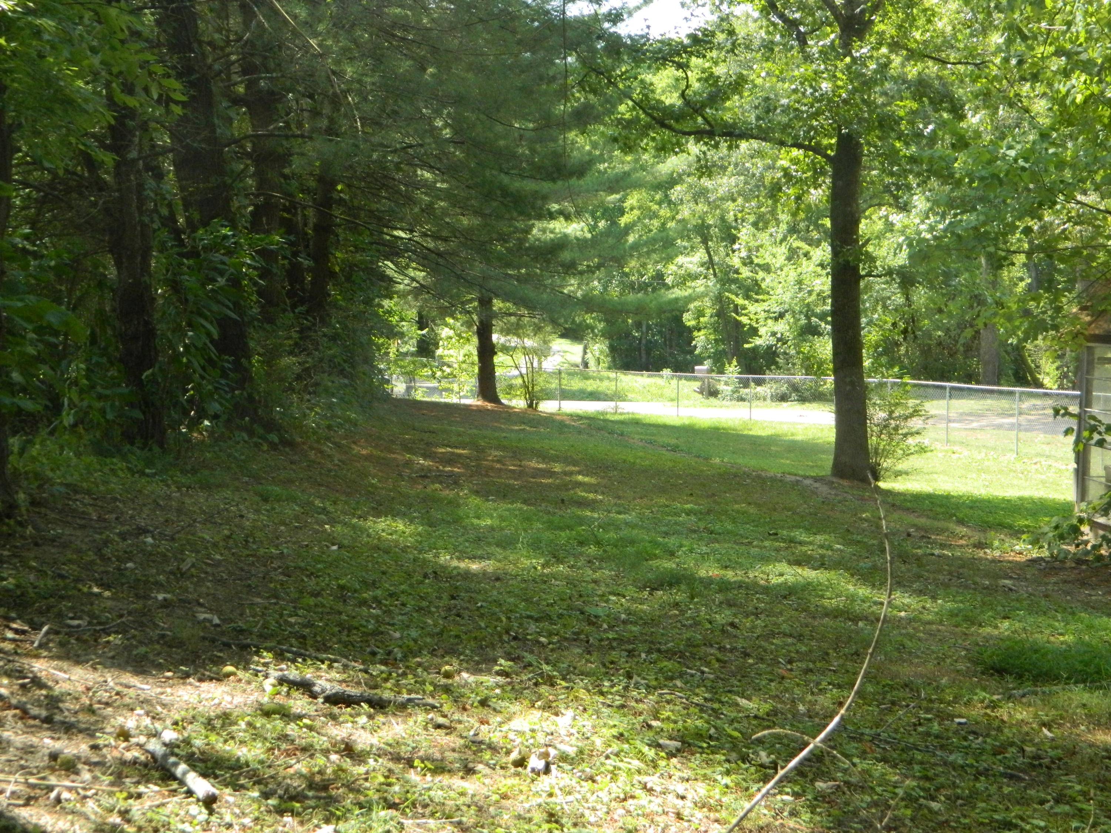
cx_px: 556
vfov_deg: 30.9
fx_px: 1508
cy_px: 416
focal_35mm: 47
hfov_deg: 40.4
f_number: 3.6
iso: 360
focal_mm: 8.4
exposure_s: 1/400
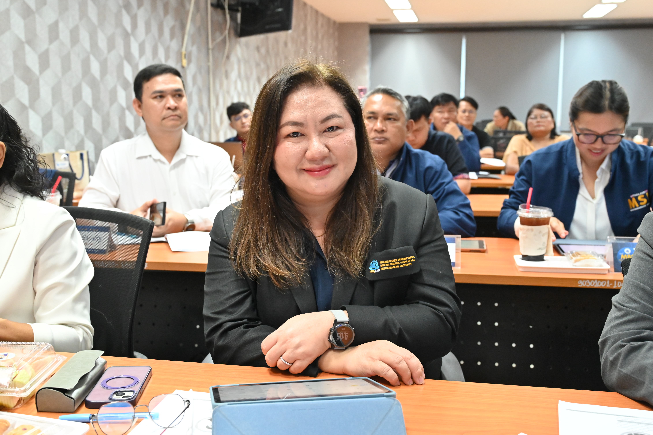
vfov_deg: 34.2
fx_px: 707
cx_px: 326
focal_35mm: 39
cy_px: 218
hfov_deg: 49.6
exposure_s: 1/80
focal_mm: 39
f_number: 5.6
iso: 5000
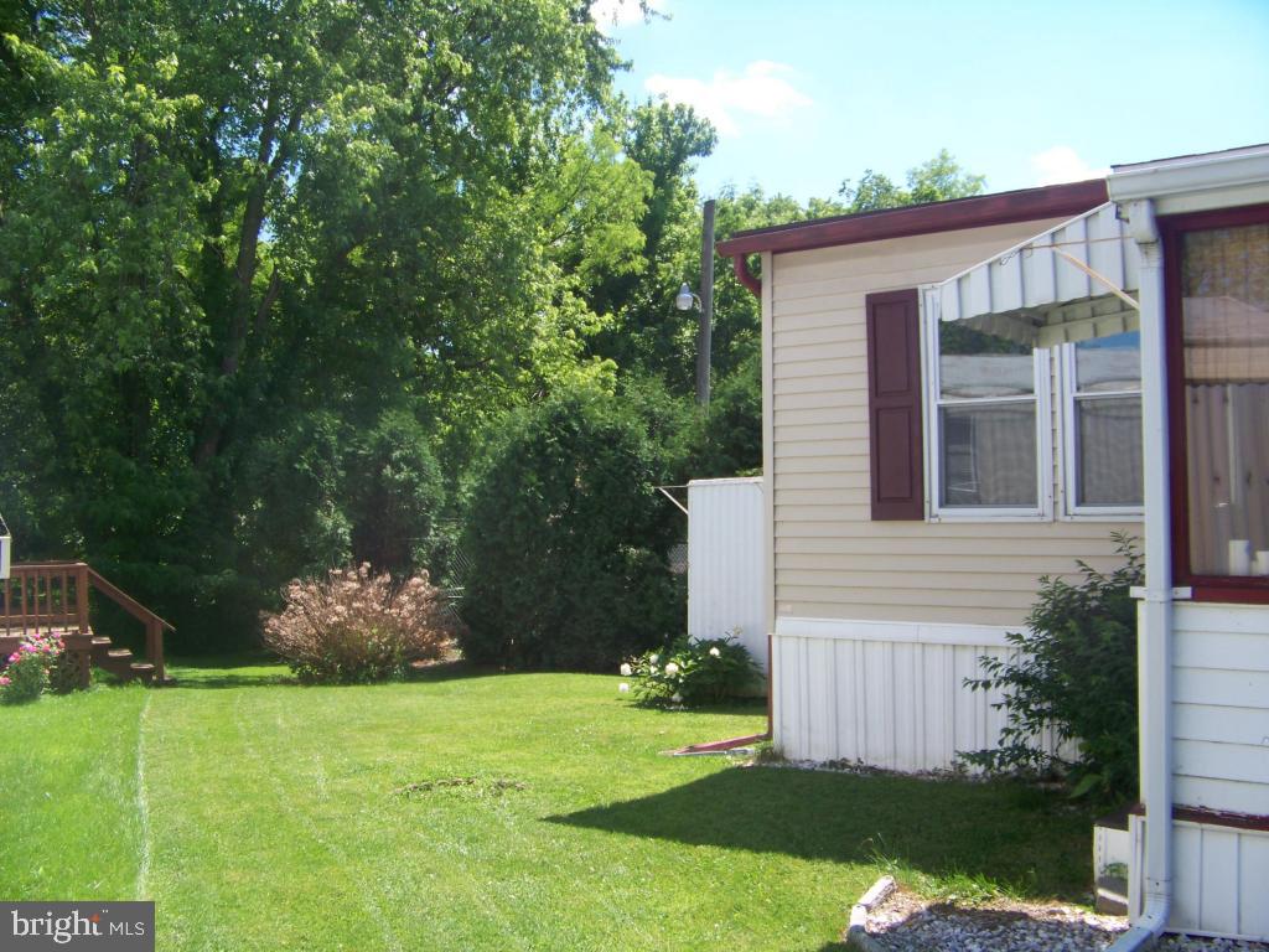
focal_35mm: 36
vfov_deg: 39.7
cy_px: 476
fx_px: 1320
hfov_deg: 51.4
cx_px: 634
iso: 64
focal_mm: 5.85
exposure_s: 1/500
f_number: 2.8
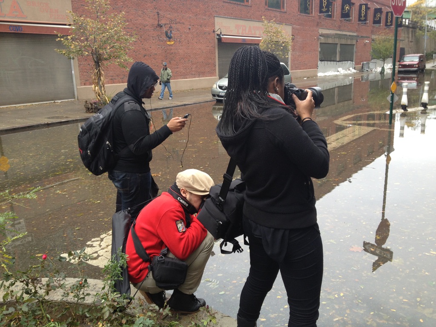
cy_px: 164
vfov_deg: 40.7
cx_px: 218
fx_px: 441
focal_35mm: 35
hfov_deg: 52.6
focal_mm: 4.28
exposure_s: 1/162
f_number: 2.4
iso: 50
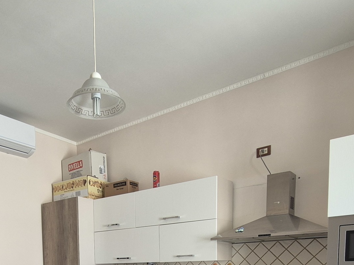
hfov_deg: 57.5
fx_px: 317
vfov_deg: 36.5
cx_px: 129
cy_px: 307
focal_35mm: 31
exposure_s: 1/50
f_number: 2.2
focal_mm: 2.2
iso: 100
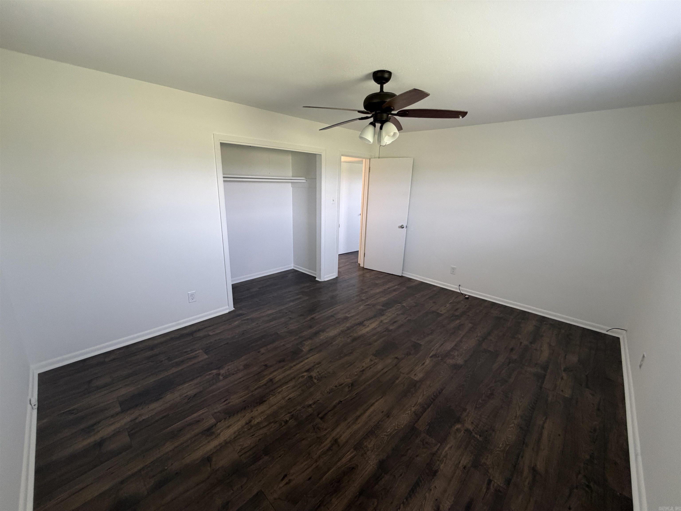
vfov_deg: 85.7
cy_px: 256
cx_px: 340
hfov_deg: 102.1
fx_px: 275
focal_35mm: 14
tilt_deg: -15.0
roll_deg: -1.0
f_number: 2.2
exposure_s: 1/87
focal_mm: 2.22
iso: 320
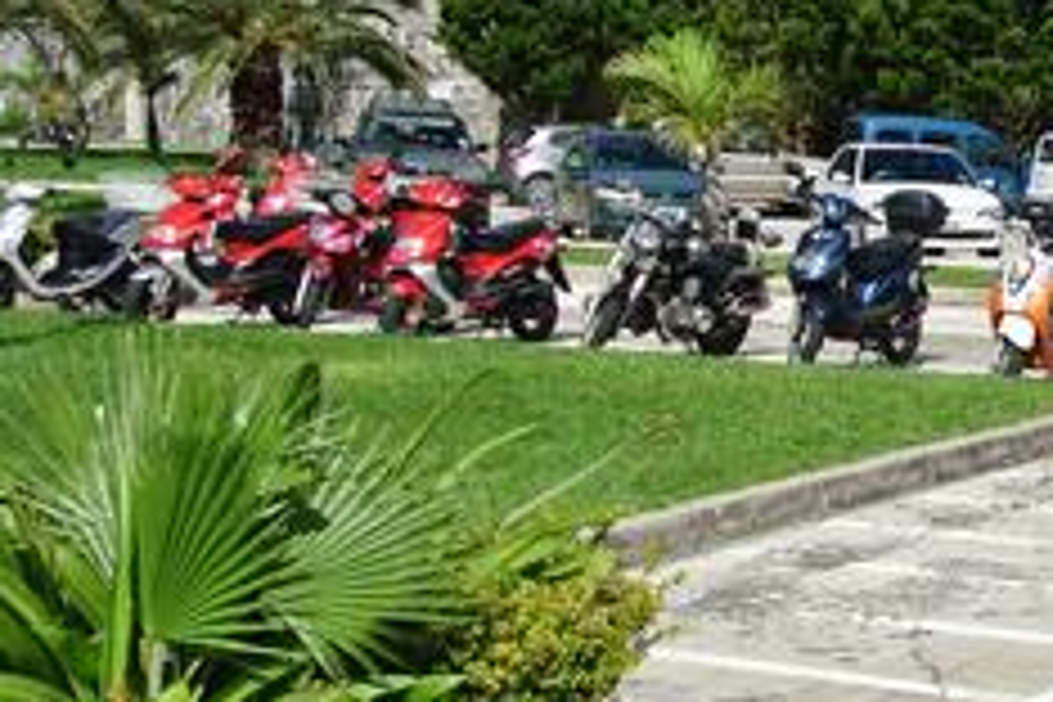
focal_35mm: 74
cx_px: 1364
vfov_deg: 18.2
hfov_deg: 24.0
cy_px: 580
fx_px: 2164
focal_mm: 10
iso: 100
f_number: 5
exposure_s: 1/1250
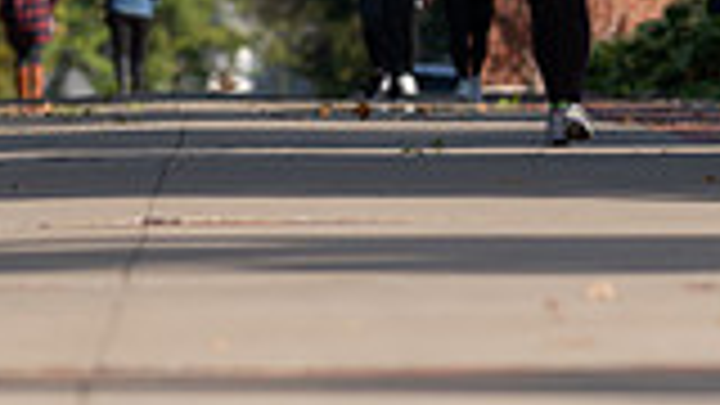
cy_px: 110
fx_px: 21822
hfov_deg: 1.9
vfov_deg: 1.1
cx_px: 531
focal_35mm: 1143
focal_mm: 300
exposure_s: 1/640
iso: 250
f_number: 5.6
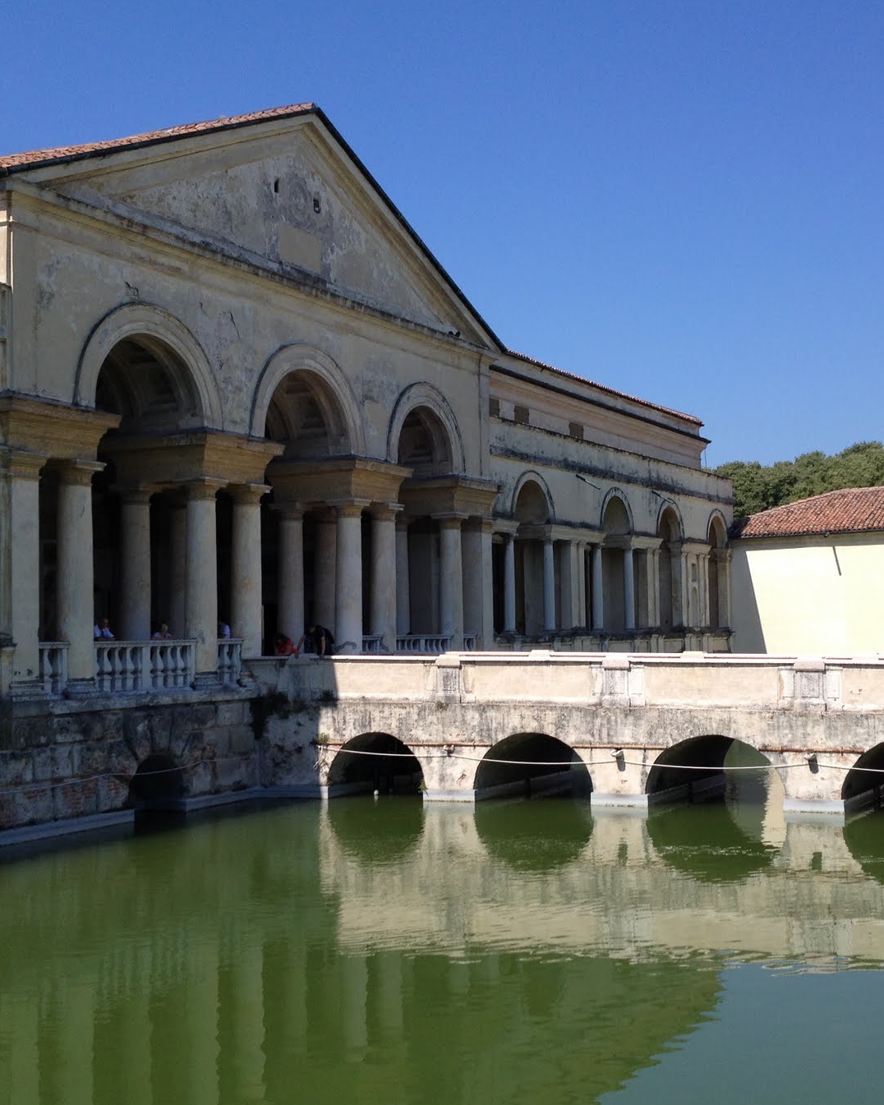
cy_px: 558
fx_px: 1701
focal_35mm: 52
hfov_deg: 29.1
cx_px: 491
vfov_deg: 36.0
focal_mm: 4.28
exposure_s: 1/1672
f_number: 2.4
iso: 50
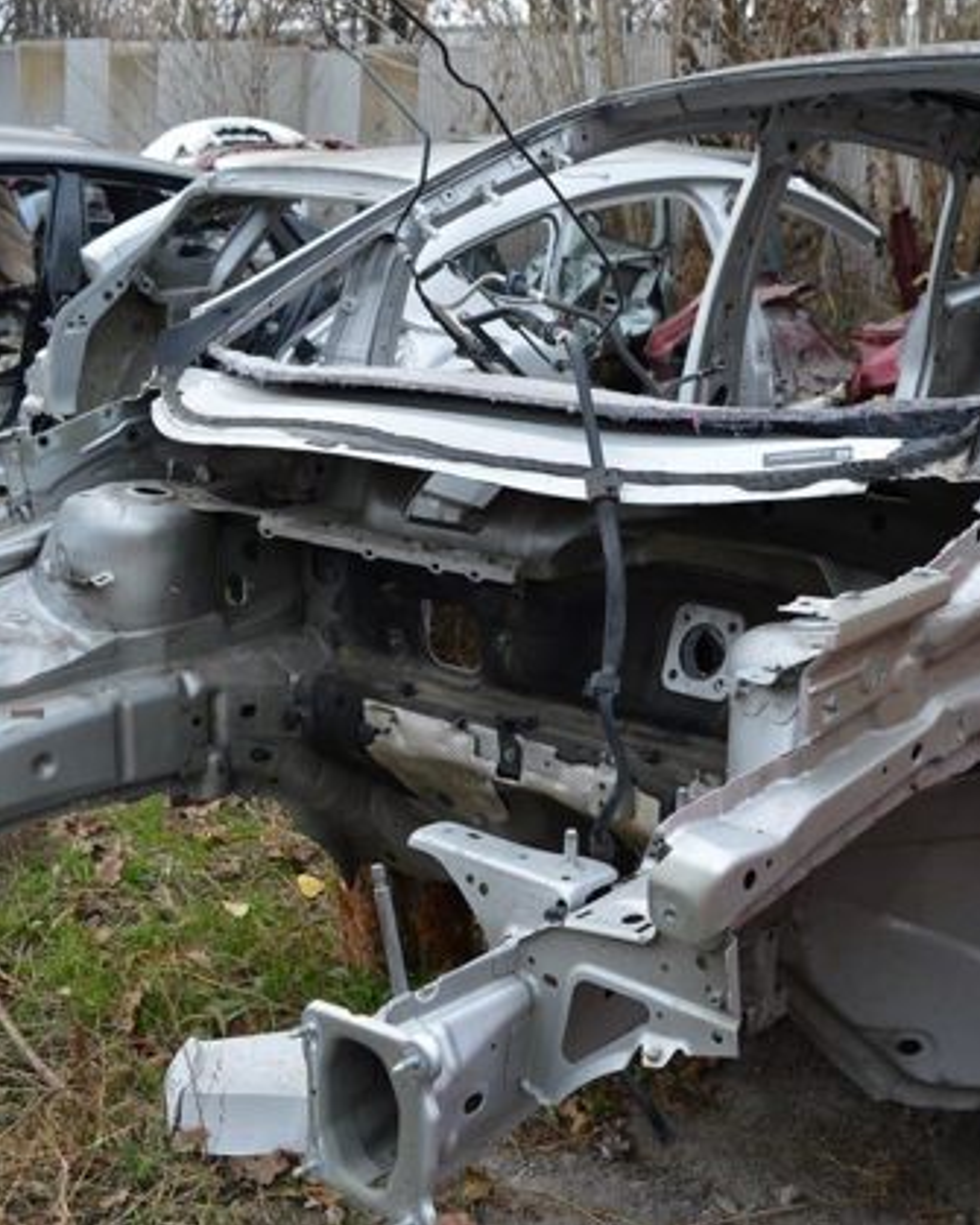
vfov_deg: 42.9
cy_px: 612
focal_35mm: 43
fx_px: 1560
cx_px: 699
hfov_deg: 34.4
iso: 140
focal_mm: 20
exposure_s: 1/125
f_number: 5.6
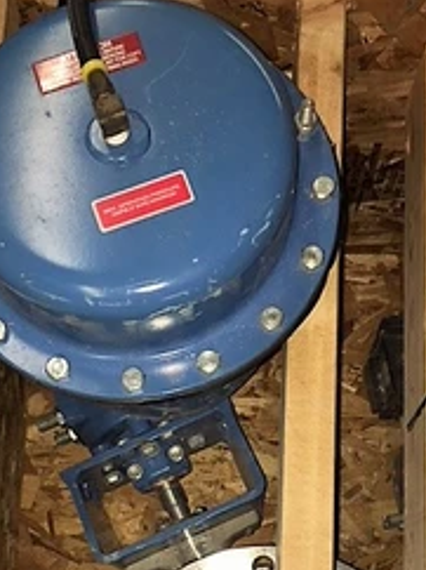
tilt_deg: -78.2
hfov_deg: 30.2
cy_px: 464
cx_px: 193
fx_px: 789
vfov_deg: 38.1
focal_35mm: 48
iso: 25
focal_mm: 4.15
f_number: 2.2
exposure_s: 1/30
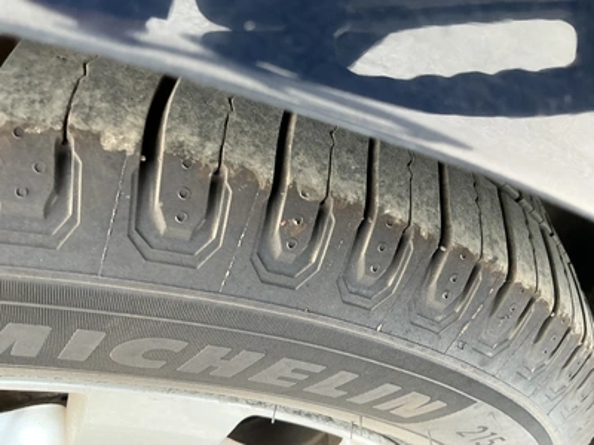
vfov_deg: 49.7
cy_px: 222
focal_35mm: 28
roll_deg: -36.1
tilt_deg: -43.5
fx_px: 480
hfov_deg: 63.4
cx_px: 297
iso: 50
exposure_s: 1/122
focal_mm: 3
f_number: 1.8
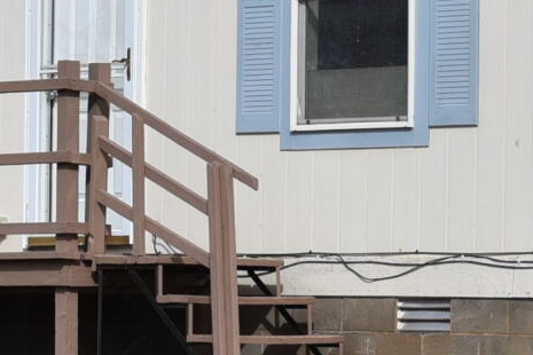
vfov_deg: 5.1
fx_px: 4012
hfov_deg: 7.6
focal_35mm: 271
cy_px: 81
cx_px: 585
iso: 200
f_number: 10
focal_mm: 42
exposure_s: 1/400
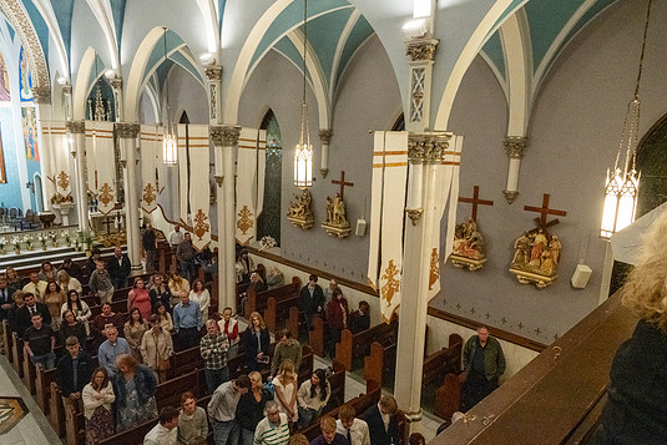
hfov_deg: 69.4
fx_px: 482
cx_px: 332
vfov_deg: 49.6
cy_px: 227
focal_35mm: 26
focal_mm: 24
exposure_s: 1/60
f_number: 10
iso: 5000
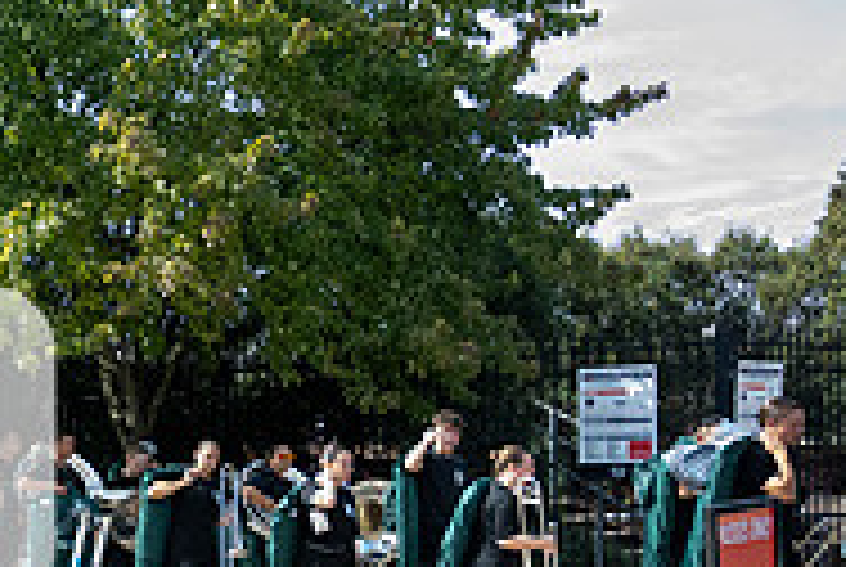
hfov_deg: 23.7
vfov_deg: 18.2
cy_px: 497
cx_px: -284
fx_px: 1742
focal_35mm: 74
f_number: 4
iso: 2000
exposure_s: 1/3200
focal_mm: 24
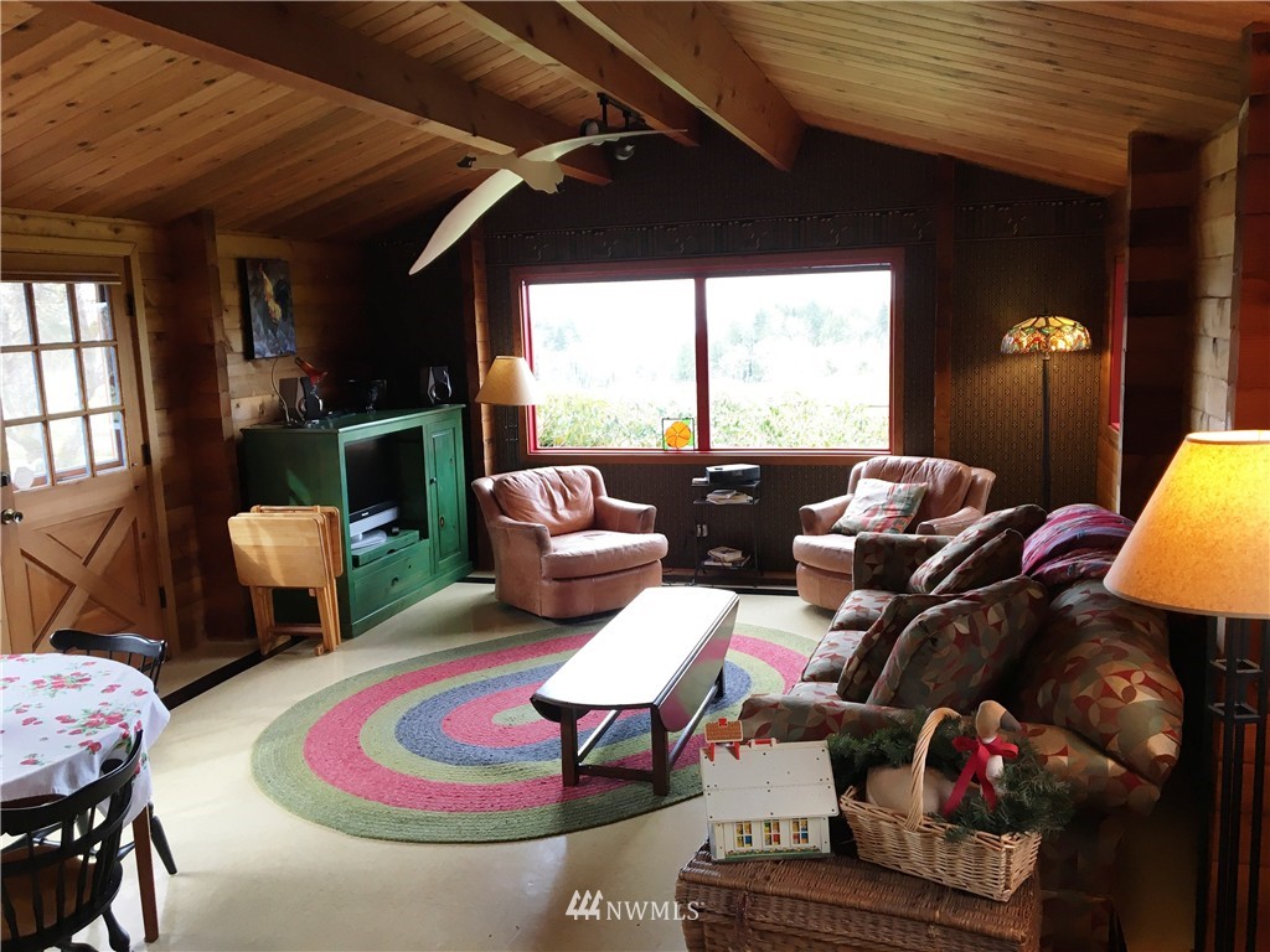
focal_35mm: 29
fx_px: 1064
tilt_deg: -7.6
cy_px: 476
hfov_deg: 61.7
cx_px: 635
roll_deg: +2.1
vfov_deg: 48.2
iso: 32
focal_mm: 4.15
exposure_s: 1/33
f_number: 2.2
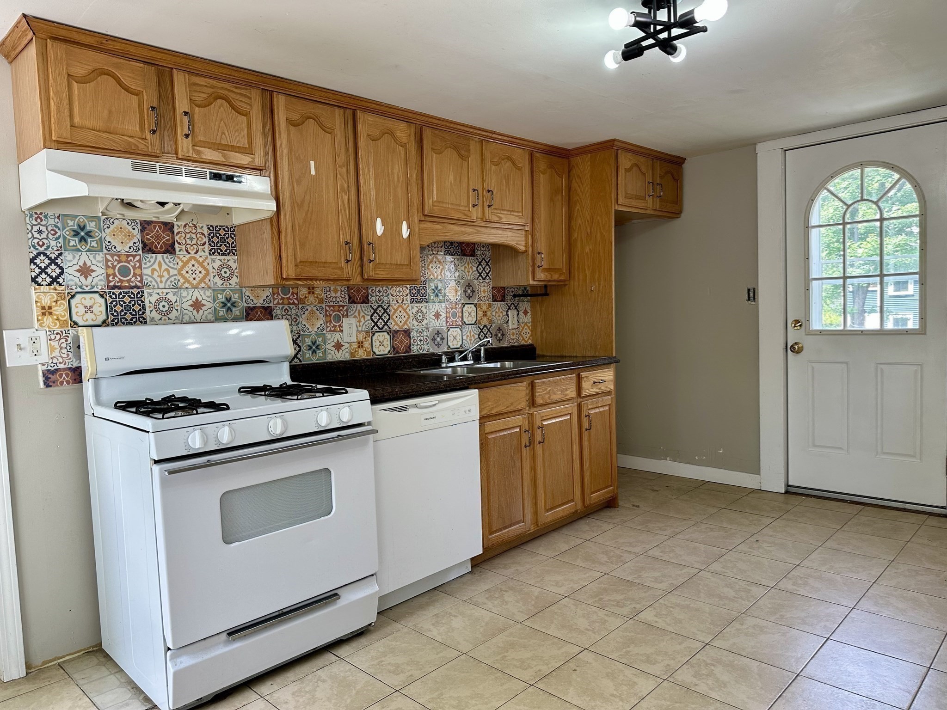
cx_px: 474
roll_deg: +2.0
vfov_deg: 56.8
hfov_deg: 71.6
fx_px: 657
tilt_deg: -3.7
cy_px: 355
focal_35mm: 24
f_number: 1.78
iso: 100
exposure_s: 1/120
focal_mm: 6.86
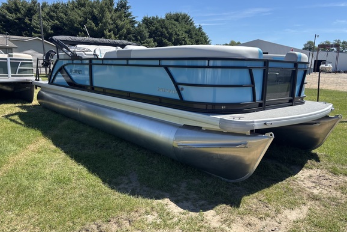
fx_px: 270
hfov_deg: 65.5
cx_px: 176
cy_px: 112
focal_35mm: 28
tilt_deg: -9.2
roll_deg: -4.9
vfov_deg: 46.4
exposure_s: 1/2062
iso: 50
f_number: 1.6
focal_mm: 5.96
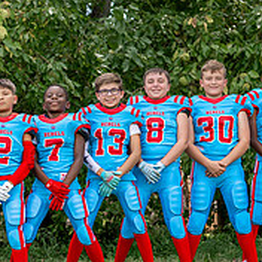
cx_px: 12
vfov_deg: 10.9
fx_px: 1370
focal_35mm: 160
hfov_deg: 10.8
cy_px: 166
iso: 100
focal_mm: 50
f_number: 2.5
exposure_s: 1/1000
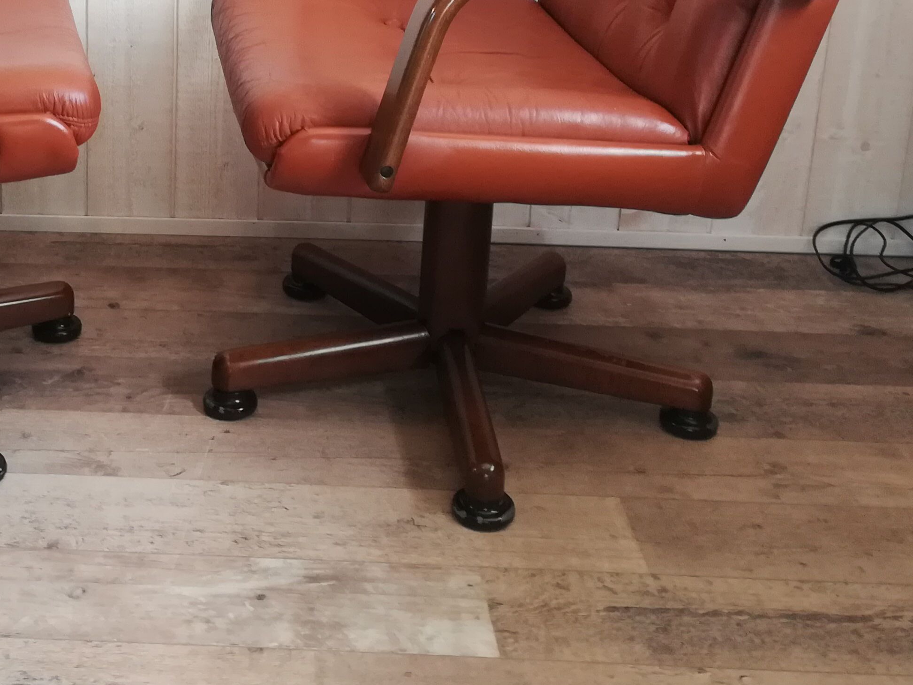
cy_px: 37
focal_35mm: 53
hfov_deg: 35.0
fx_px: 1398
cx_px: 173
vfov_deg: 26.4
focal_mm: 3.83
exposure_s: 1/33.3
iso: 200
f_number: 2.2
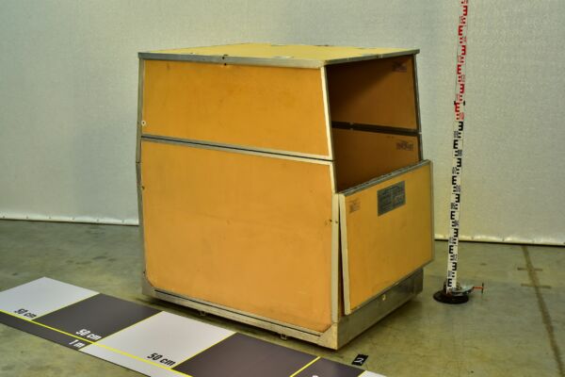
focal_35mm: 50
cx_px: 282
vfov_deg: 27.0
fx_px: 785
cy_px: 188
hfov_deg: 39.6
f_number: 16
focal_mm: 50
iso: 500
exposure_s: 1/10
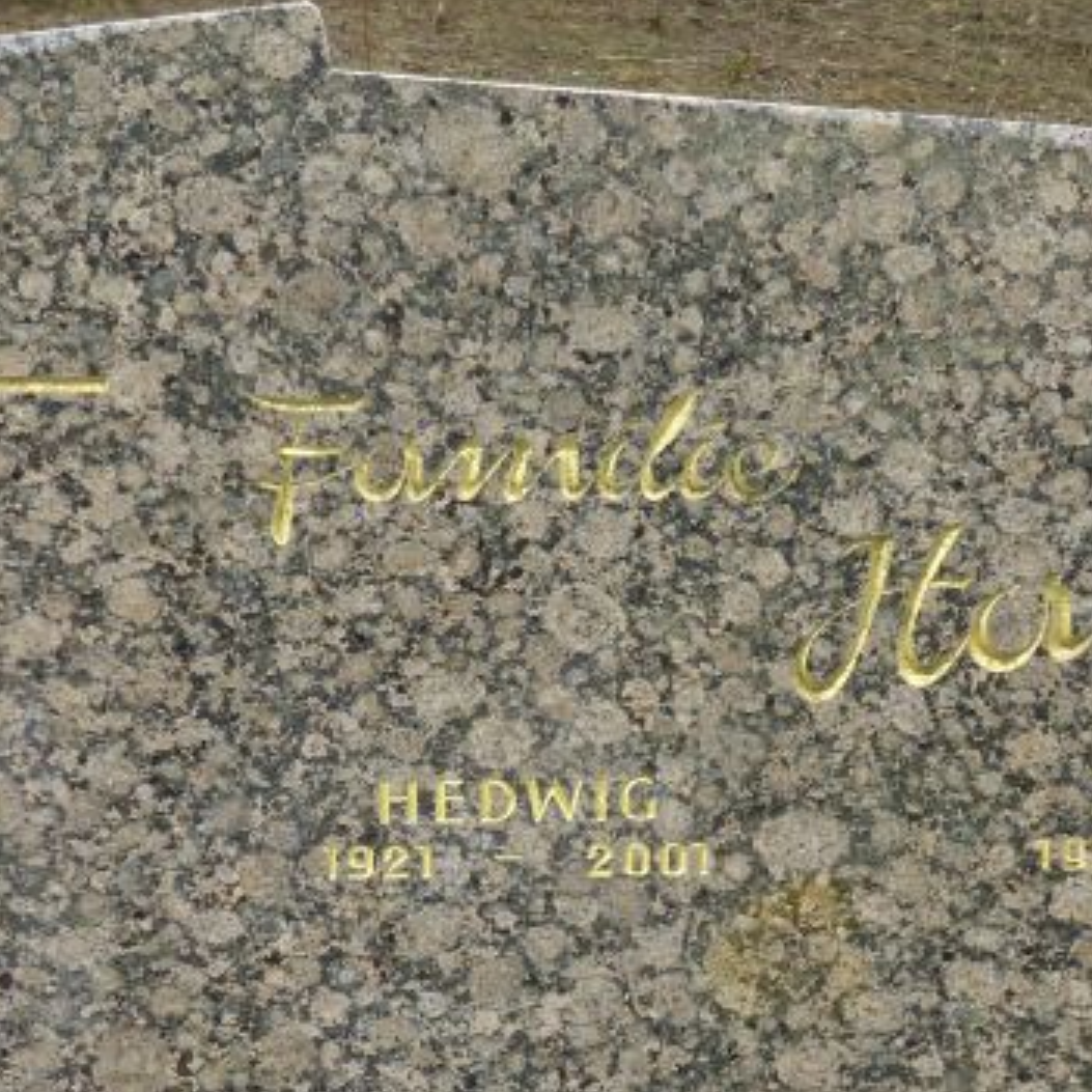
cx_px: 572
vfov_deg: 13.1
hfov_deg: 13.1
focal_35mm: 133
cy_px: 856
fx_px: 4747
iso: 100
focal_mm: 11.7
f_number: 4.9
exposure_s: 1/125
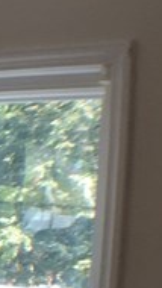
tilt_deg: -8.7
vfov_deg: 12.3
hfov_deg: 6.3
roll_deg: -2.2
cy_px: 371
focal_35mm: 170
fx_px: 1297
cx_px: -398
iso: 32
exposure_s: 1/120
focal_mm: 4.15
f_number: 2.2
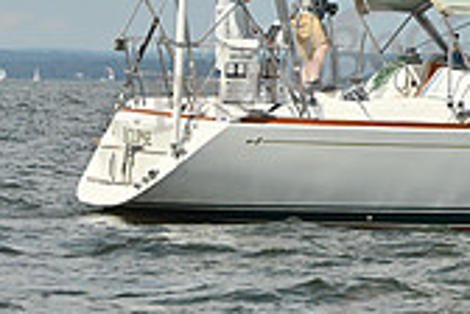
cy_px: -125
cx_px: 688
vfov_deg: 4.1
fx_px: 4412
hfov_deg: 6.0
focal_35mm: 338
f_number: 9
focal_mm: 98
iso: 320
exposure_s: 1/1600
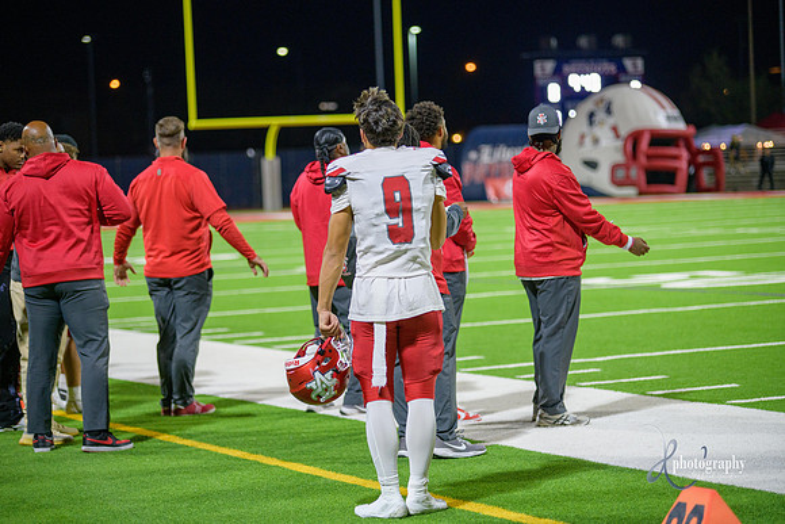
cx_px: 392
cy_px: 262
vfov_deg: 11.2
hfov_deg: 16.8
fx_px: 2661
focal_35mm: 122
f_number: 2.8
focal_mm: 122
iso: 1250
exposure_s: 1/250
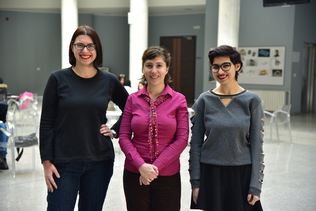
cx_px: 158
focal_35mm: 66
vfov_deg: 20.6
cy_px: 106
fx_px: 579
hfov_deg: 30.5
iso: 640
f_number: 4
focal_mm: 66
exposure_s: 1/80
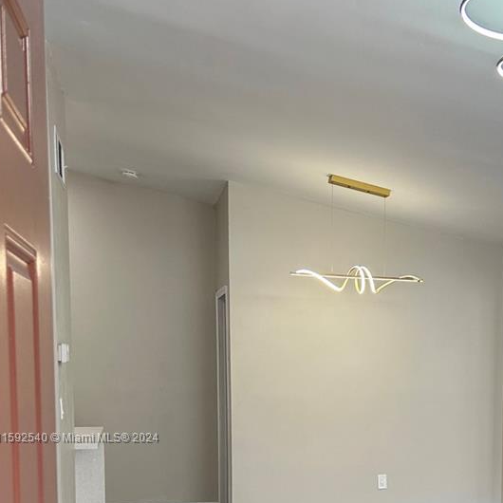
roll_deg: -0.8
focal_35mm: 52
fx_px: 855
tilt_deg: -5.8
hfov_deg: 31.8
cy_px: 438
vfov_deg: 31.5
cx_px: 412
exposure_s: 1/118
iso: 64
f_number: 1.5
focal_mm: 5.7
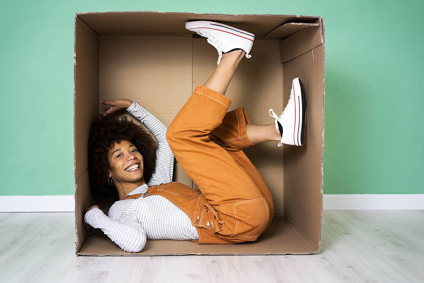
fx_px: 589
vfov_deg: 27.0
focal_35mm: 50
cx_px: 212
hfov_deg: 39.6
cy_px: 142
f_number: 2.8
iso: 800
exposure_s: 1/125
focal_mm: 50
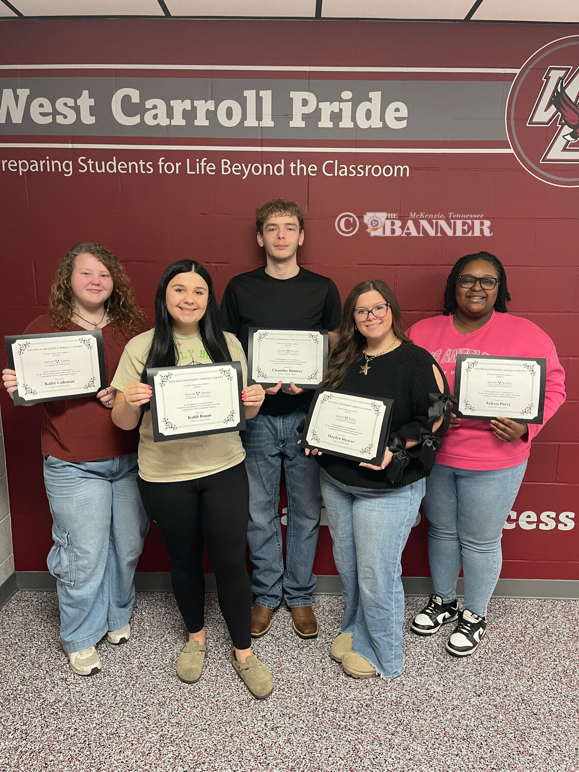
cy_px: 386
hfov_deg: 54.9
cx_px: 290
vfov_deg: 69.4
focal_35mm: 25
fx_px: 558
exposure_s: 1/60
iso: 320
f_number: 1.6
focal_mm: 5.1
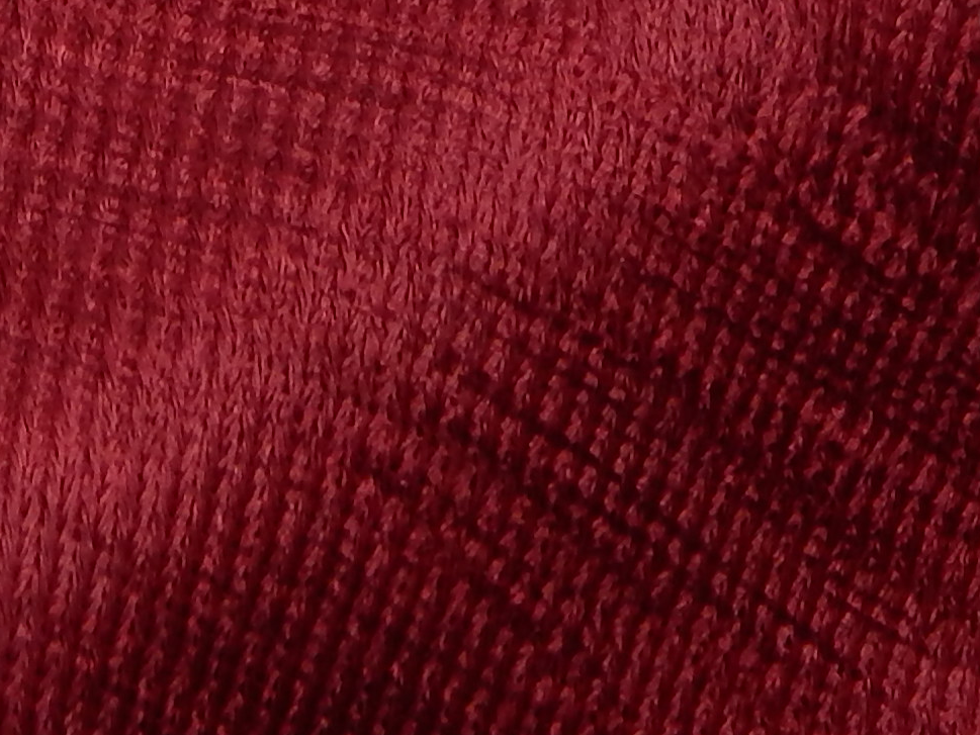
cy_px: -204
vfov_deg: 2.7
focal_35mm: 542
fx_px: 15346
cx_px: -125
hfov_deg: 3.7
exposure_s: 1/100
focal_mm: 20.5
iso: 125
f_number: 4.6
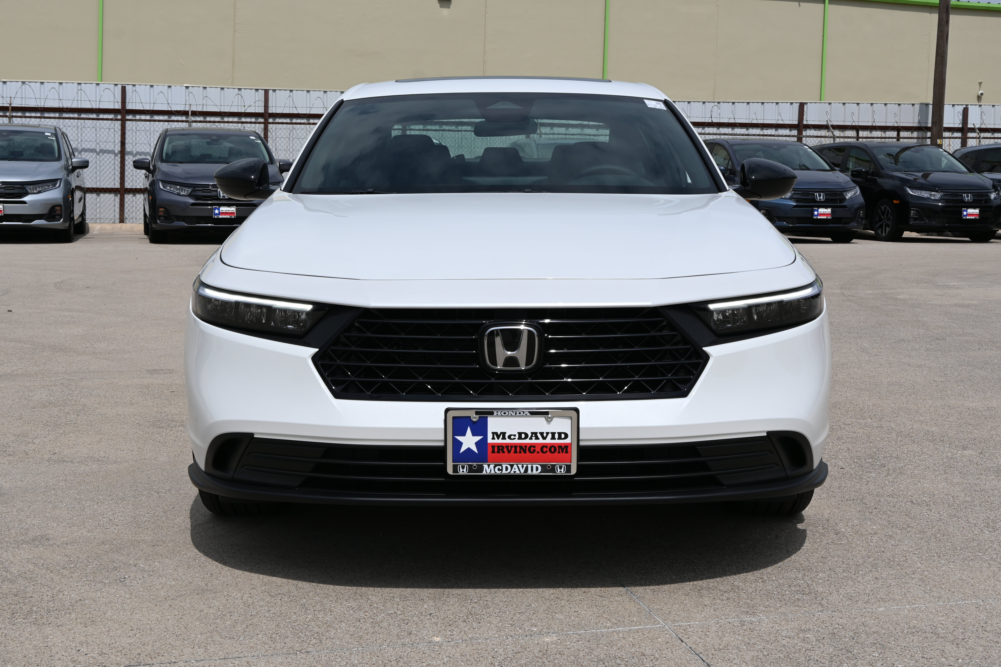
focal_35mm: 50
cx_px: 500
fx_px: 1376
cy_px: 334
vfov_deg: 27.3
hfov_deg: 40.0
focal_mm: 33
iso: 100
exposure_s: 1/640
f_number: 9
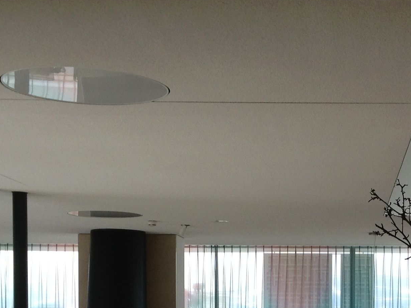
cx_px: 342
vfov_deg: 16.2
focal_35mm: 88
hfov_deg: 21.9
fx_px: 1045
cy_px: 353
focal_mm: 4.13
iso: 64
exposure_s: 1/60
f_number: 2.4
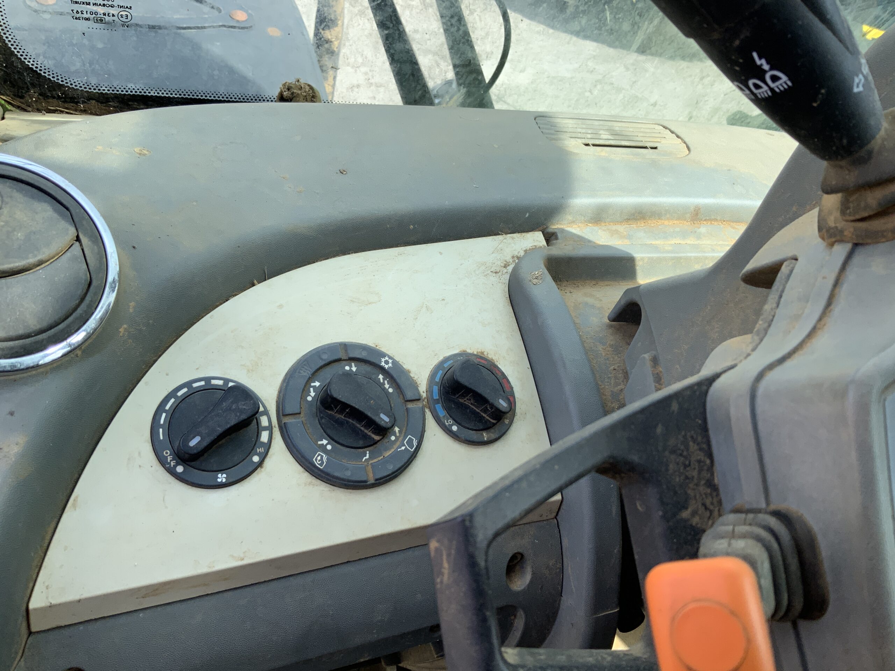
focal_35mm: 29
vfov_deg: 48.2
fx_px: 750
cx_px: 448
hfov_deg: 61.7
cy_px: 336
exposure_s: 1/478
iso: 16
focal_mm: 3
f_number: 1.8
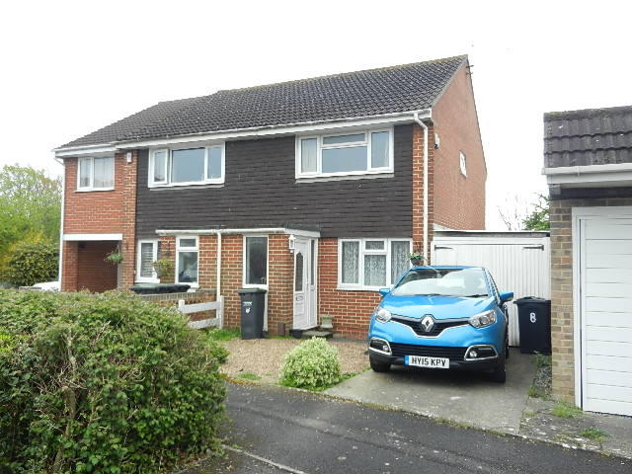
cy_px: 237
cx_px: 316
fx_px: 529
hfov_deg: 61.7
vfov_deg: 48.2
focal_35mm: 29
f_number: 3.6
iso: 160
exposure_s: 1/320
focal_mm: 5.1
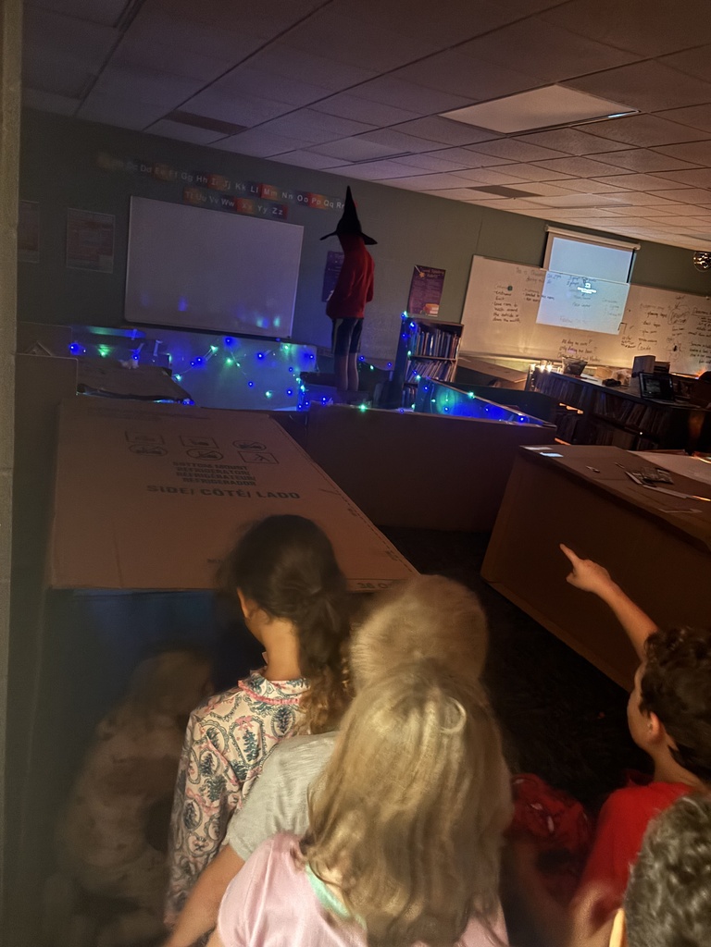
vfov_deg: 67.3
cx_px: 356
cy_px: 474
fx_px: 712
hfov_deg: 53.1
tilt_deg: -15.7
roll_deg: -9.3
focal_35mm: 26
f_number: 1.6
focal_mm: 5.96
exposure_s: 1/15
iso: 1600
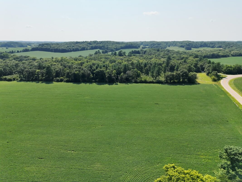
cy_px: 91
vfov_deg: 56.8
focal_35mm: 24
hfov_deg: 71.6
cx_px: 121
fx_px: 168
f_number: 1.7
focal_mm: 6.72
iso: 270
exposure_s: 1/6000
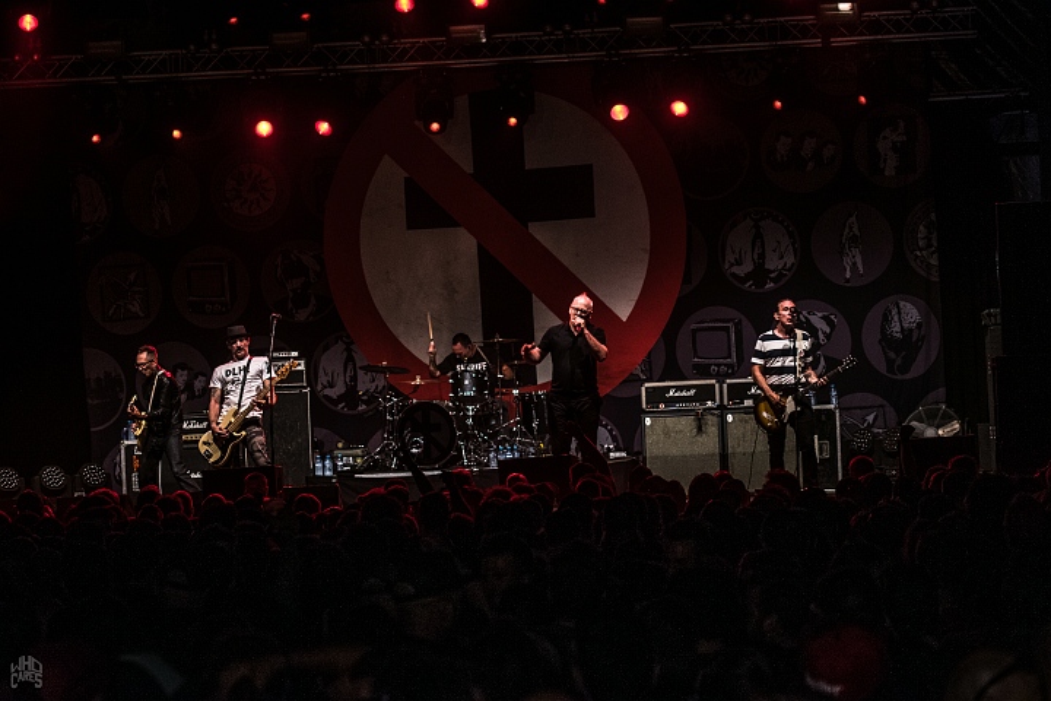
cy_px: 350
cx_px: 526
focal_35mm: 105
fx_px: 3065
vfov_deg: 13.0
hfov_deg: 19.5
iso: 1000
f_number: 2.8
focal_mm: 70
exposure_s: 1/160
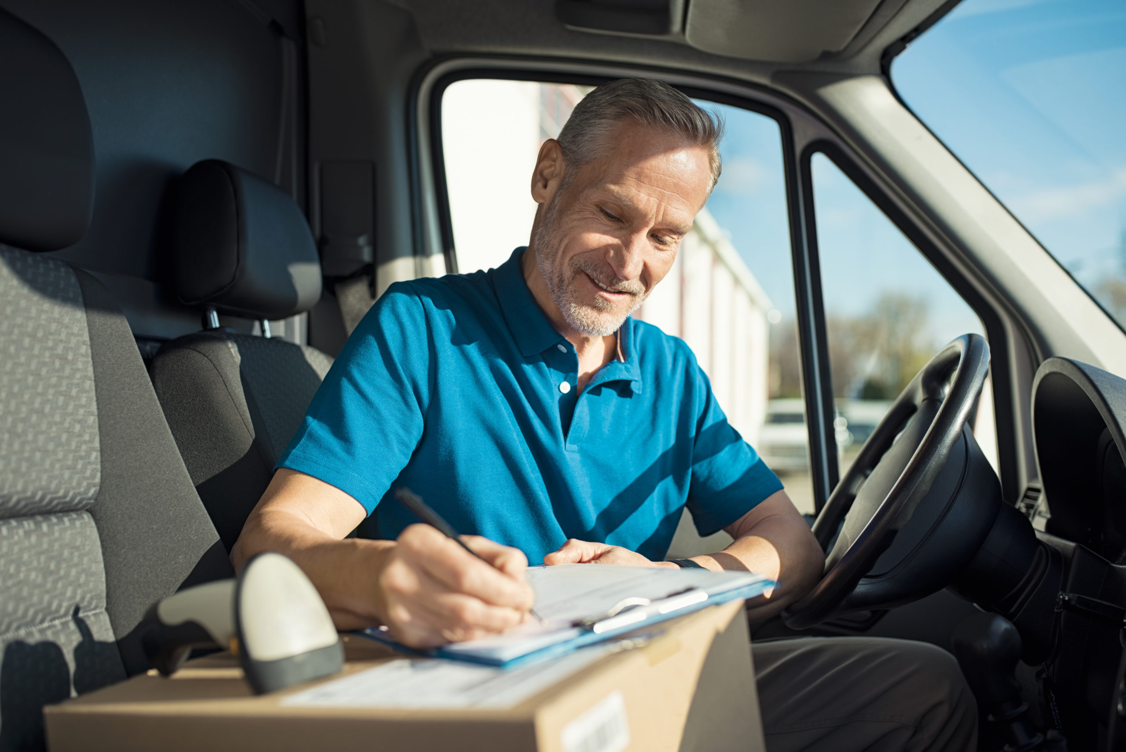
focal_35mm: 35
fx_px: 1095
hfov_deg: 54.4
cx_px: 563
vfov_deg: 37.9
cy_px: 376
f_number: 2.5
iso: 80
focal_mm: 35
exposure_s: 1/800
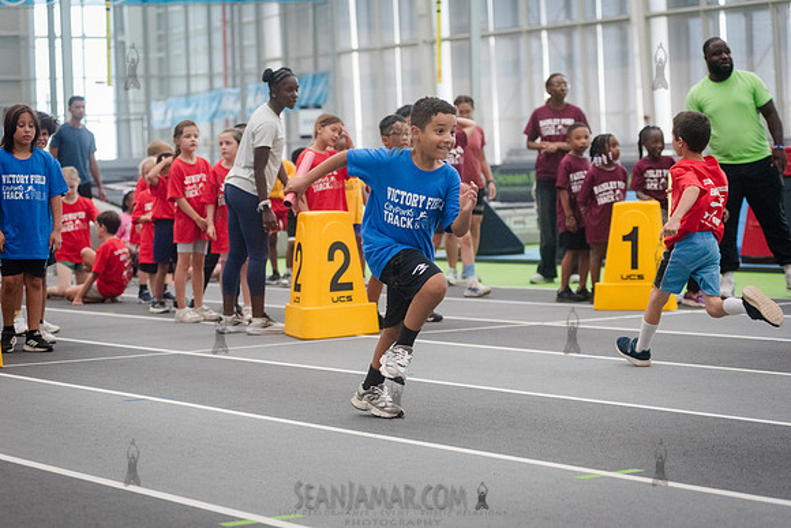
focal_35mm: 92
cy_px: 264
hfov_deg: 22.1
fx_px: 2022
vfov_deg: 14.9
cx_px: 396
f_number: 4
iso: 6400
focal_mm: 92
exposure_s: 1/1600
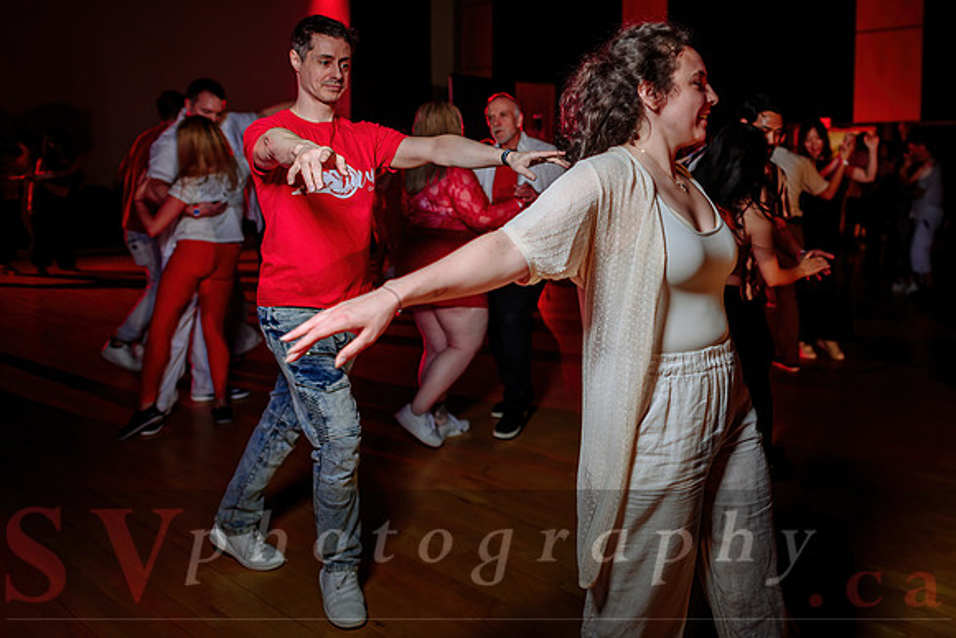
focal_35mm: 31
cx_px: 618
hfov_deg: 59.2
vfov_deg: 41.9
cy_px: 226
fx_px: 824
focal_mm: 24
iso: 800
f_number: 1.8
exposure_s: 1/100
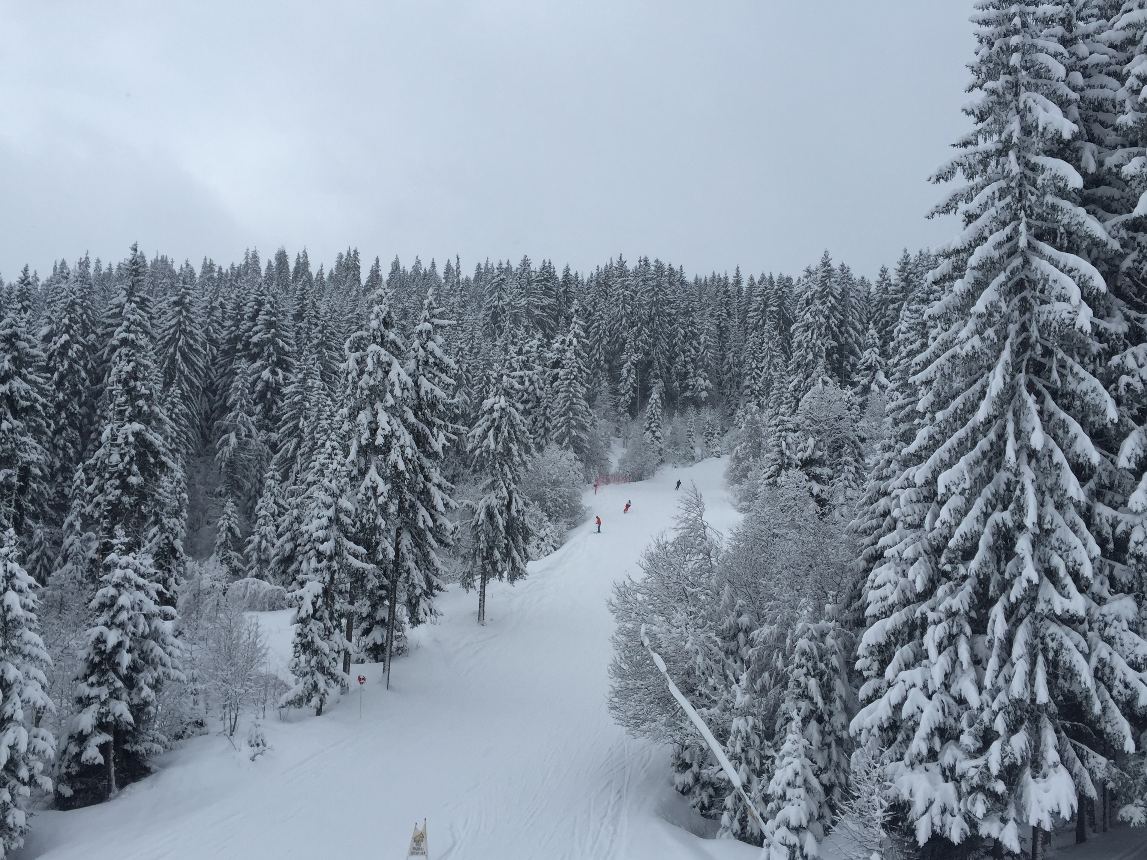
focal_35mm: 31
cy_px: 450
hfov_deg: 58.3
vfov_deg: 45.4
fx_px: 1027
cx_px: 563
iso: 32
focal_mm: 4.15
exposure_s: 1/1582
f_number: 2.2
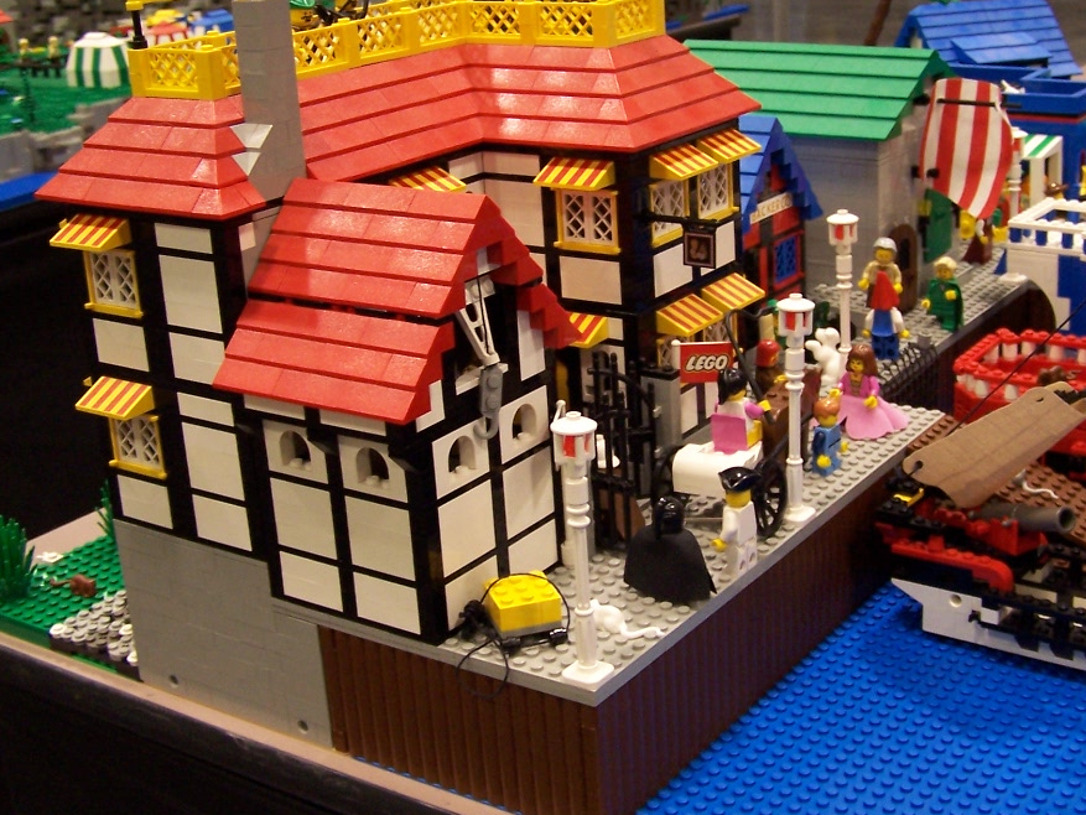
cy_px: 388
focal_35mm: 52
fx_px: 1632
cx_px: 634
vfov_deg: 28.0
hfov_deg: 36.7
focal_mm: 6.3
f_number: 2.8
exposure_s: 1/15
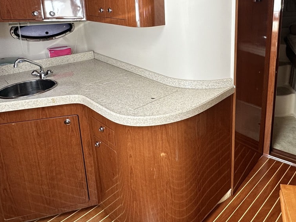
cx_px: 213
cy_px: 46
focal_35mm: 28
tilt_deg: -11.6
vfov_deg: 47.2
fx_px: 240
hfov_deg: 60.8
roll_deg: +1.0
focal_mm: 2.22
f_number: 2.2
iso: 64
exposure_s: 1/99
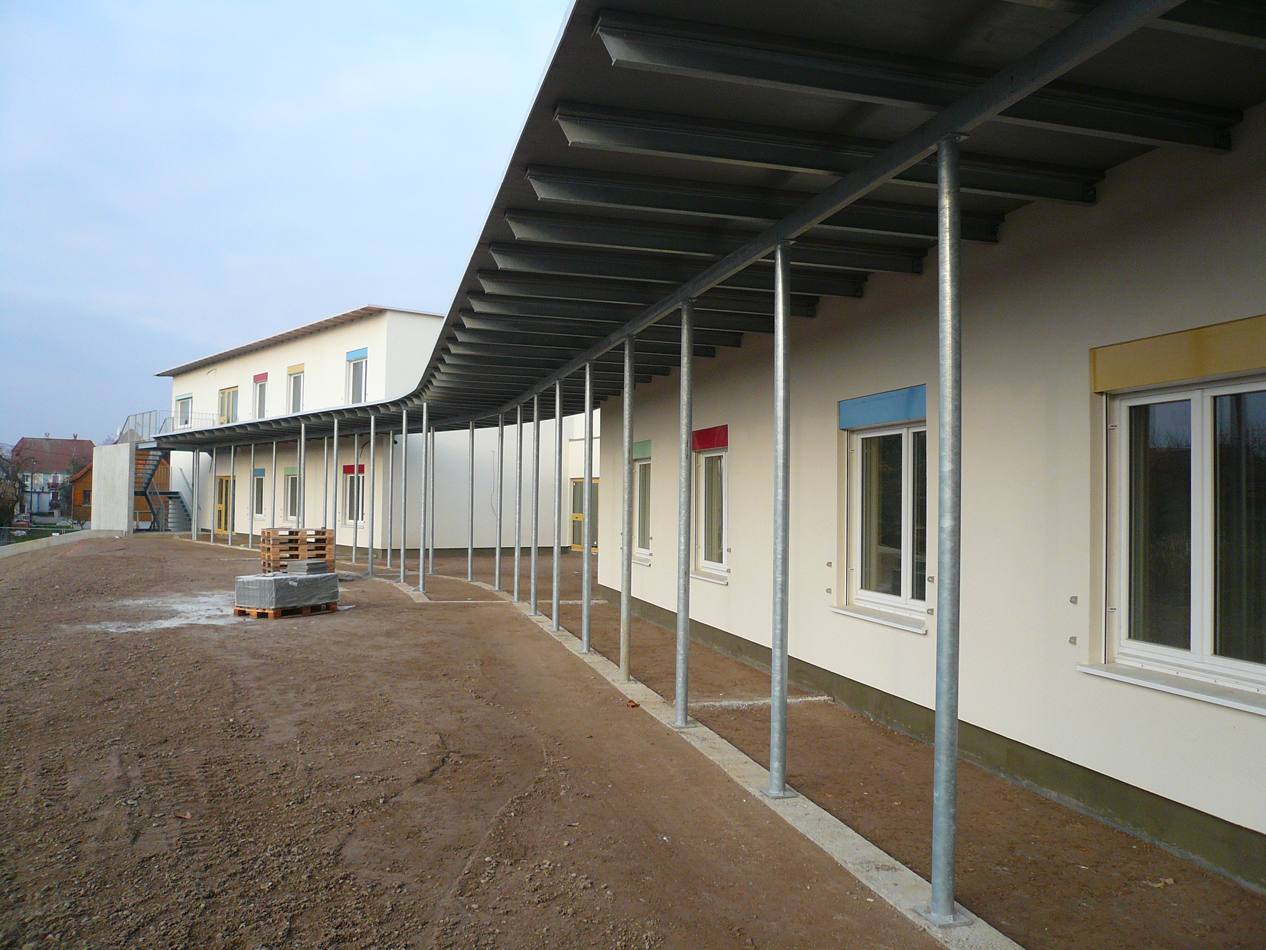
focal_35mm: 28
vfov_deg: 49.7
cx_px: 633
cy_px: 475
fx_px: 1024
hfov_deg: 63.4
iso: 100
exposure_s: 1/400
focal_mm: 4.6
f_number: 2.8
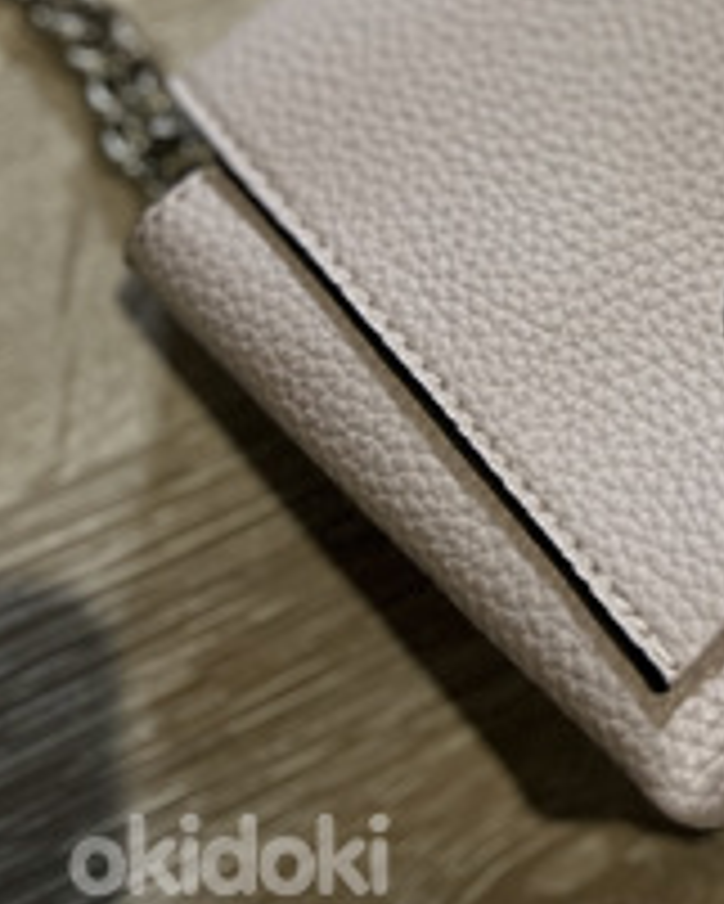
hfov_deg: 22.9
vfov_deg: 27.3
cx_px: 785
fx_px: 1686
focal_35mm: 63
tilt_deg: -67.7
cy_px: -112
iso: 400
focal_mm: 5.7
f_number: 1.5
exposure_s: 1/50
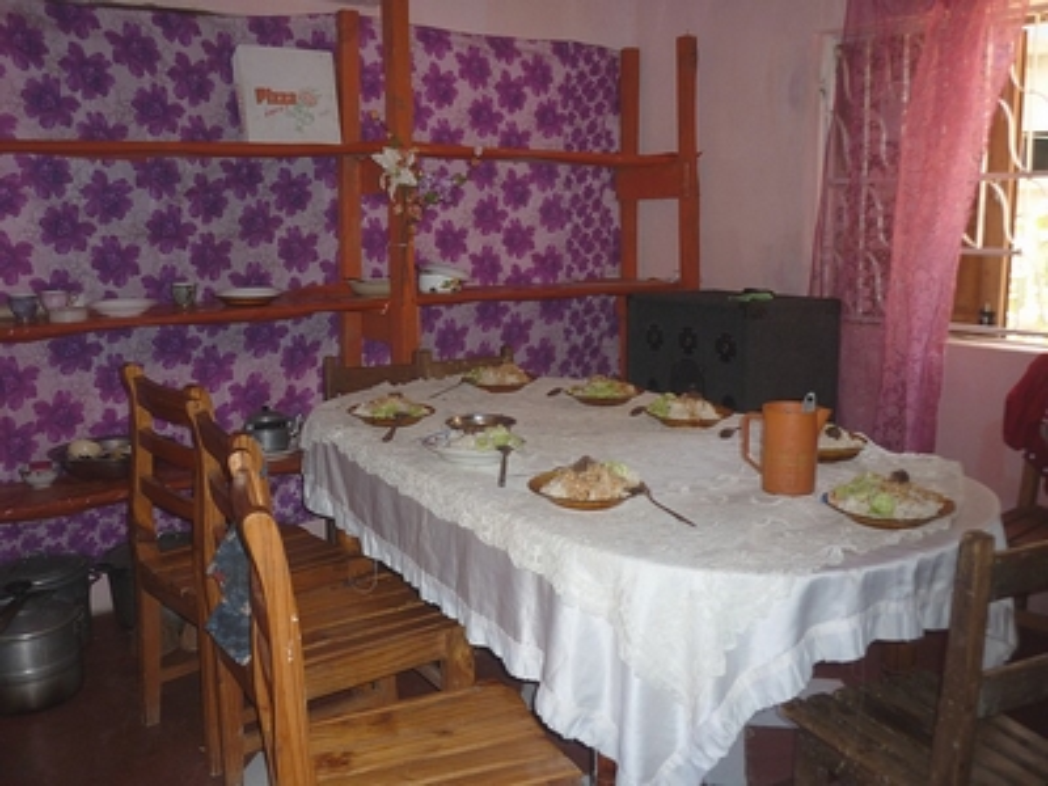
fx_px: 999
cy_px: 393
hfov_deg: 55.4
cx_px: 524
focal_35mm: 33
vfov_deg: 42.9
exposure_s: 1/60
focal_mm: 5.5
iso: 100
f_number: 2.8
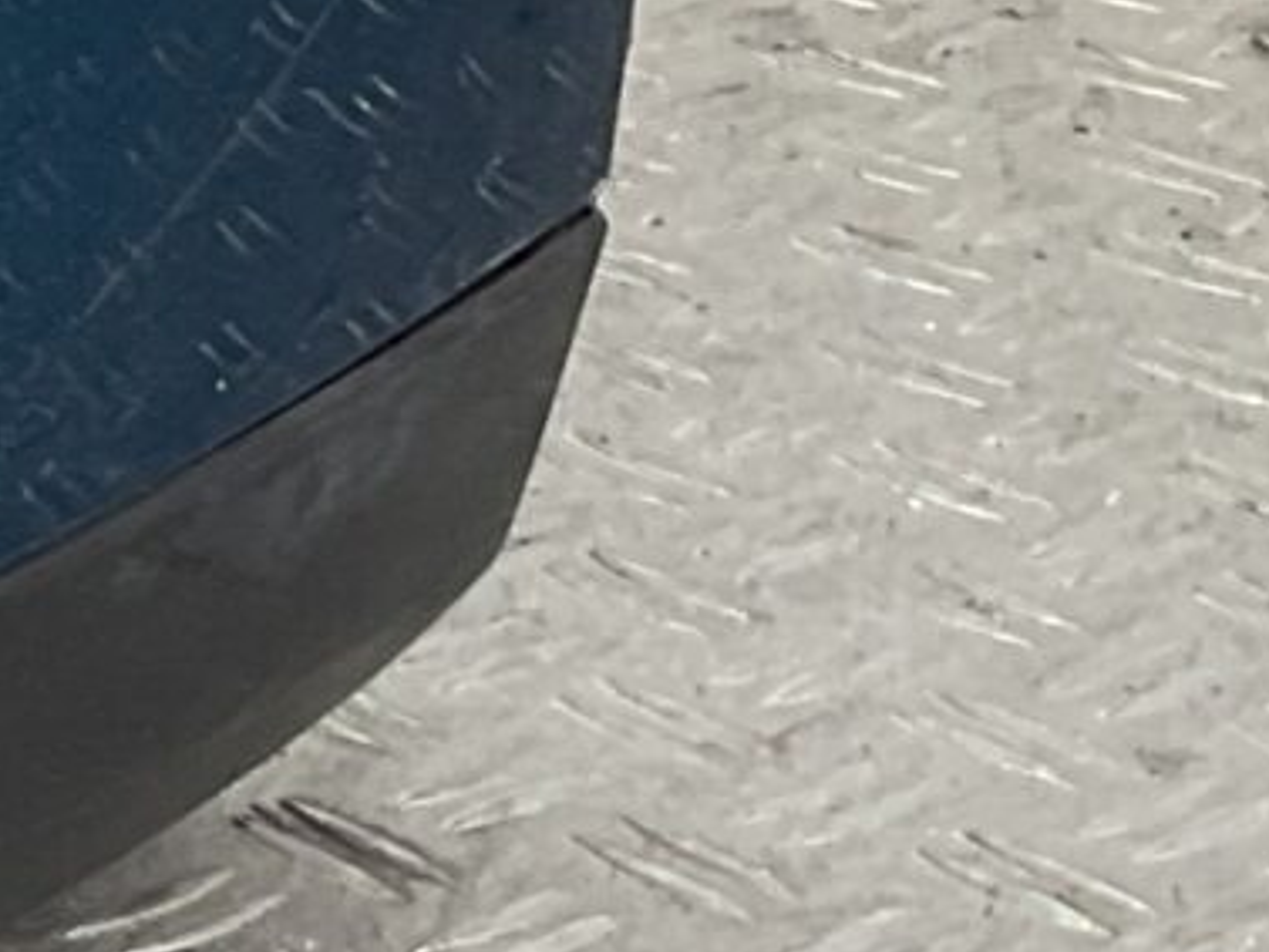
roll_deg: +5.9
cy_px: -844
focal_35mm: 197
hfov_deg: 8.7
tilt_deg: -14.0
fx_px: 7224
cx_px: -2265
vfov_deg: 7.3
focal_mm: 3
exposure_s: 1/113
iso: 16
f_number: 1.8
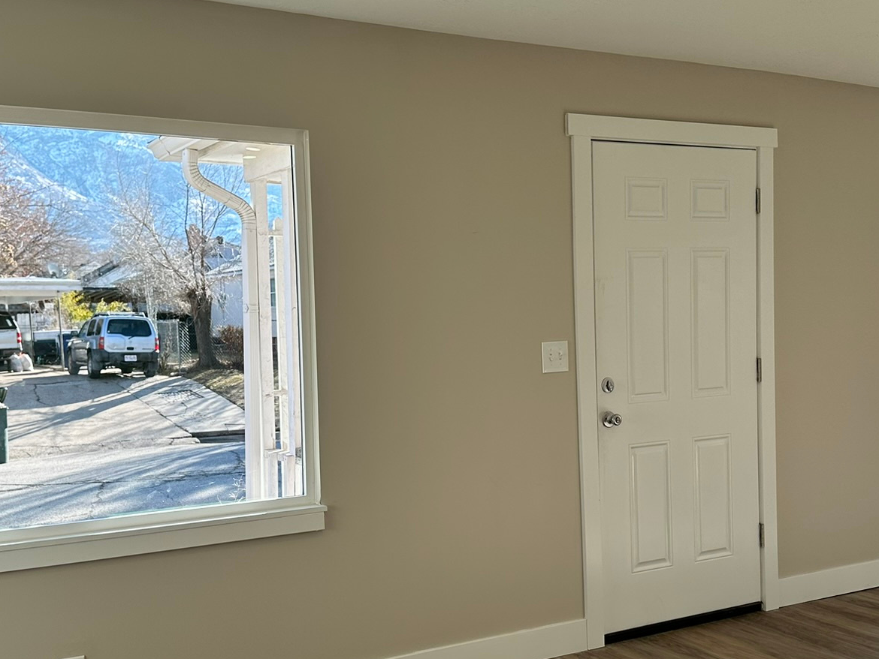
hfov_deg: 44.8
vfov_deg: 34.3
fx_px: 1067
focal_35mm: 42
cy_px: 391
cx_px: 418
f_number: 1.78
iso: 80
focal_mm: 6.86
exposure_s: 1/646
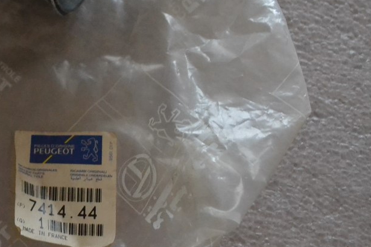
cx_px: 23
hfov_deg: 24.8
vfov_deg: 17.0
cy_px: 25
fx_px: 814
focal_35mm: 79
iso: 3200
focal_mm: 24
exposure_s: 1/30
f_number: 4
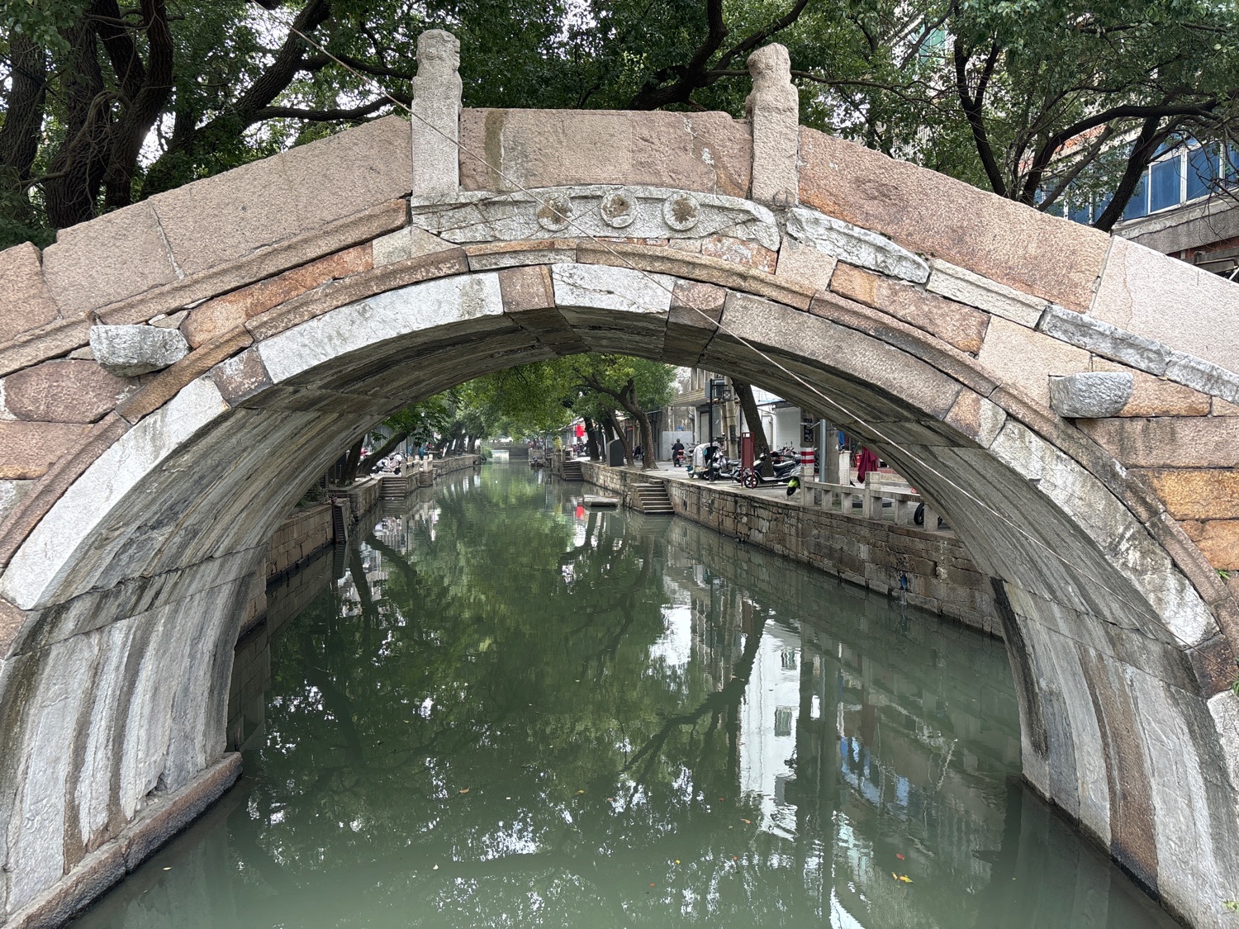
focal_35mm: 26
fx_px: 931
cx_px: 620
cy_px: 464
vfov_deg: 53.1
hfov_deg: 67.3
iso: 50
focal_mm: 5.96
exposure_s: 1/121
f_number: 1.6
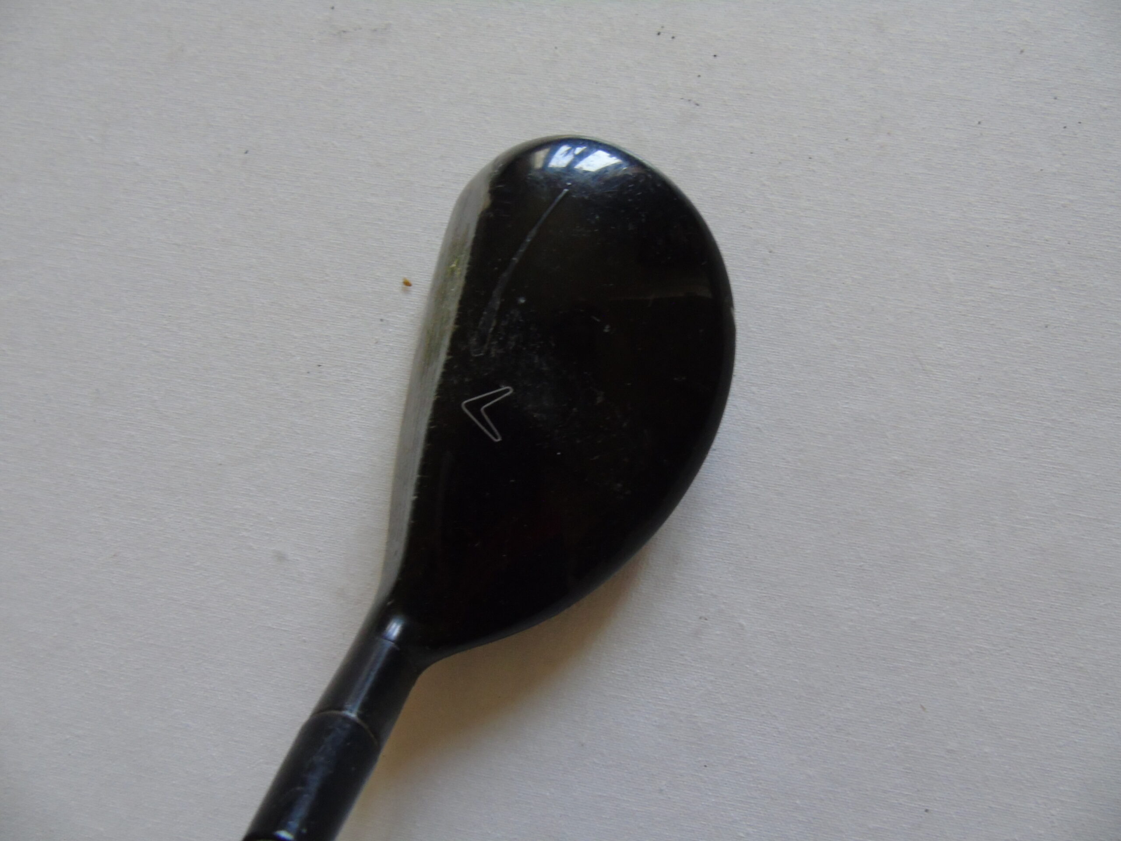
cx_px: 560
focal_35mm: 25
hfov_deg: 69.4
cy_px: 420
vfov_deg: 54.9
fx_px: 810
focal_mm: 4.4
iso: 320
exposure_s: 1/30
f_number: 3.4
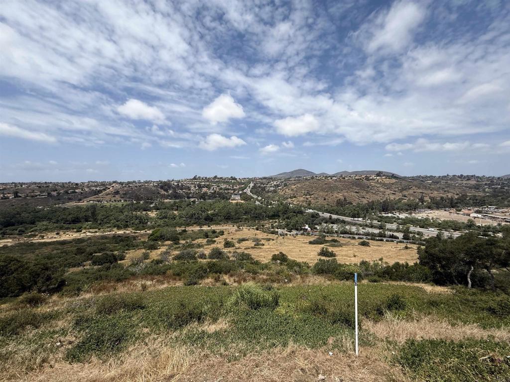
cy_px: 191
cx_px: 255
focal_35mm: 14
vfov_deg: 85.7
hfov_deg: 102.1
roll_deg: -0.7
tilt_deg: -3.1
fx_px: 206
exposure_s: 1/3125
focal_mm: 2.22
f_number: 2.2
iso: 50
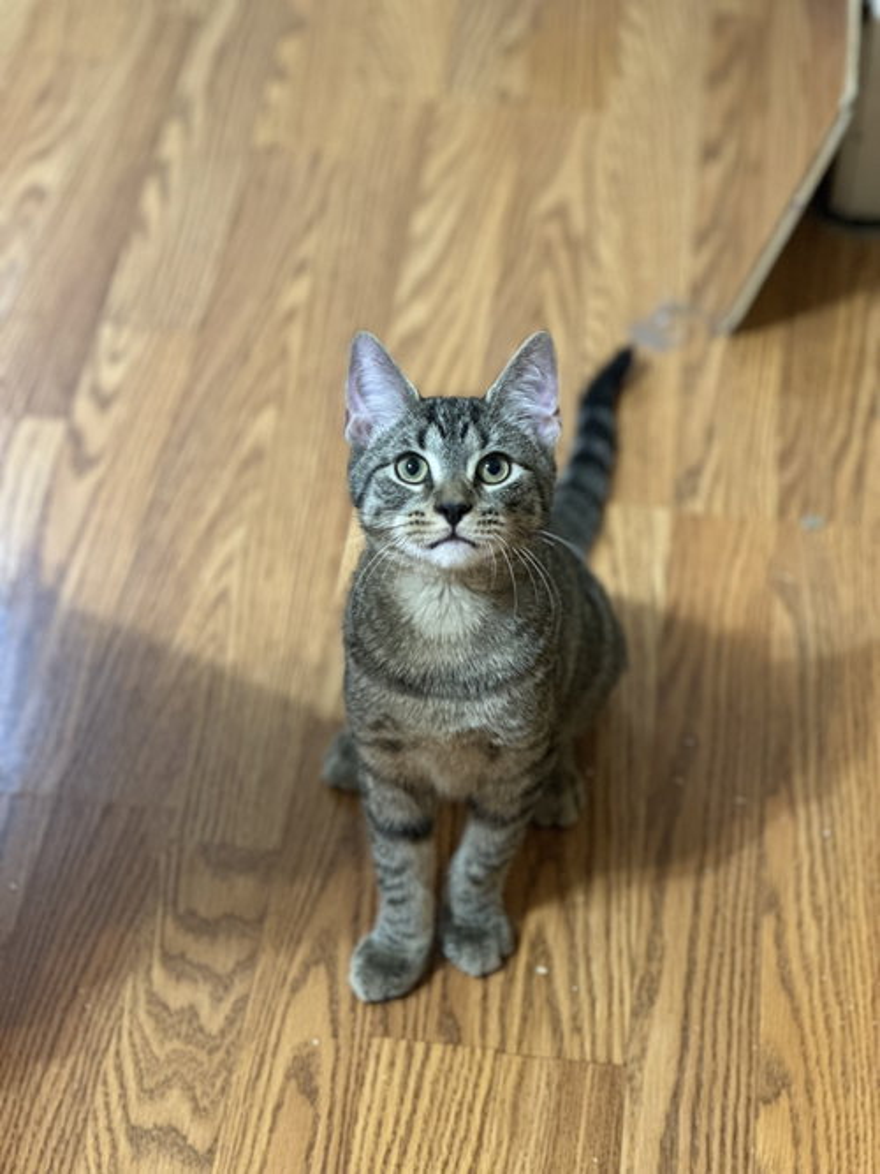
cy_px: 587
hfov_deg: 19.1
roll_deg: -1.9
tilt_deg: -42.3
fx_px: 2611
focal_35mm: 77
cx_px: 440
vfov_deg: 25.3
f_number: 2.8
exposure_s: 1/15
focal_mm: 9
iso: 400
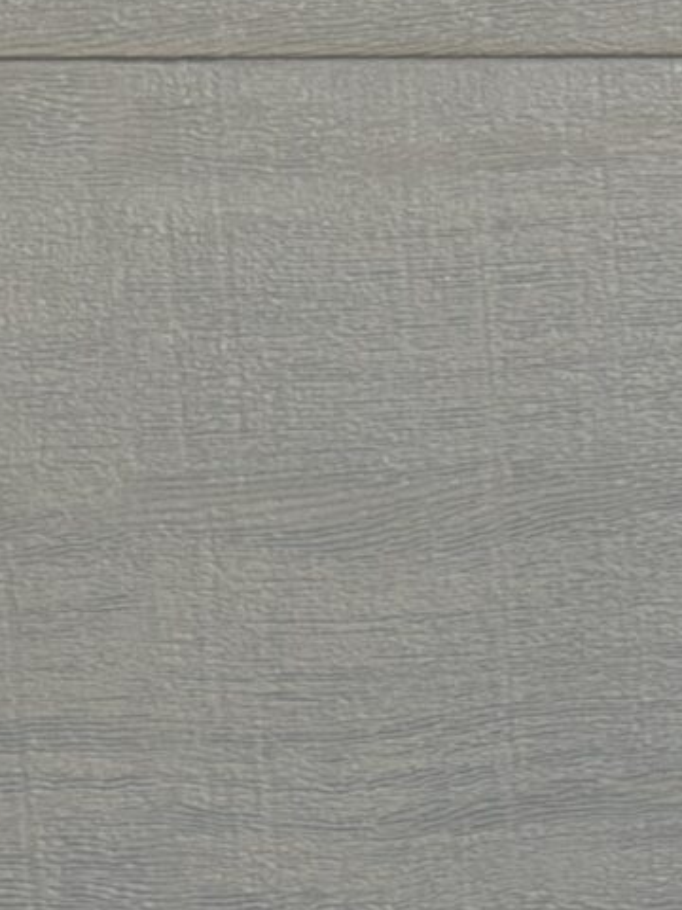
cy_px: 2400
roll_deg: +1.1
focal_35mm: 256
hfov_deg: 5.6
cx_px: 1606
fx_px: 6725
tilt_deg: -17.2
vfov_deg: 7.1
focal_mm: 6.76
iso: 64
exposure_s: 1/324
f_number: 1.78
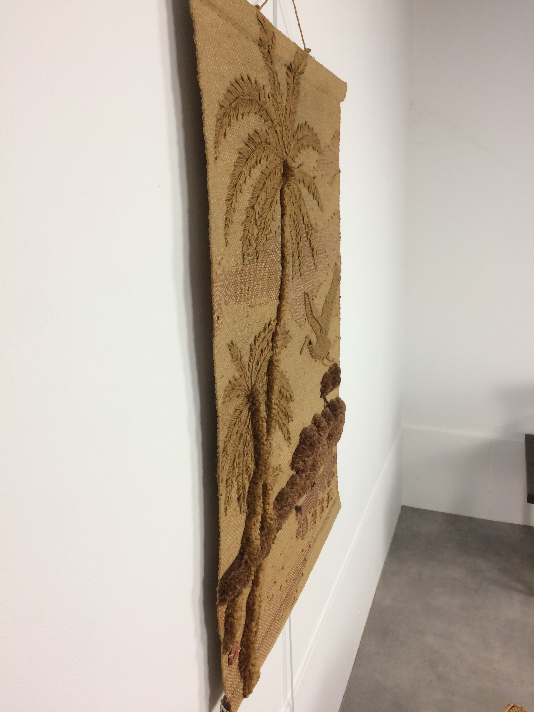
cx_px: 267
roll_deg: +2.4
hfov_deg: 48.2
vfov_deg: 61.7
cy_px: 356
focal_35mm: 29
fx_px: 596
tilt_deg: -13.9
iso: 50
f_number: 2.2
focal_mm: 4.15
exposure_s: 1/33
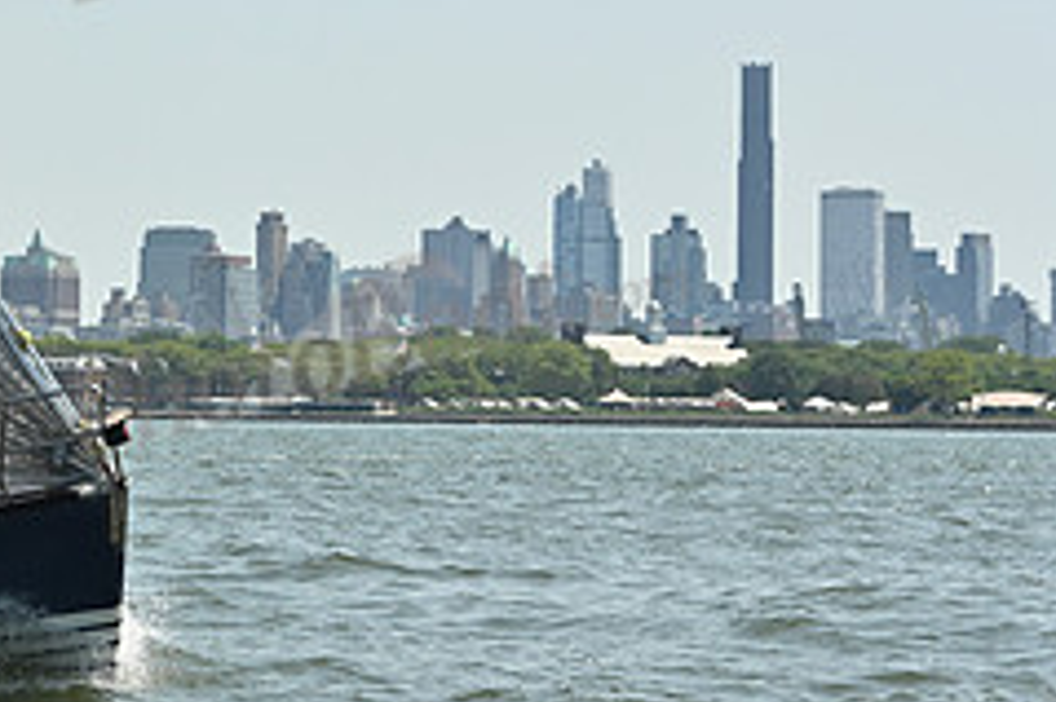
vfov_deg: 8.1
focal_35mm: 170
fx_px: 4983
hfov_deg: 11.9
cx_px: -159
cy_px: 179
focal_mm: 70
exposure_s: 1/1250
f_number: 8
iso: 320
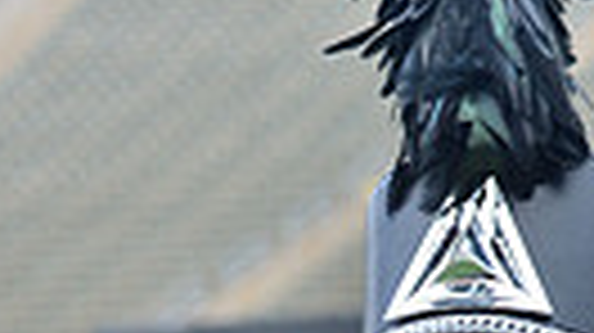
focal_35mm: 340
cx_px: 254
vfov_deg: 3.5
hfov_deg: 6.4
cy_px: 882
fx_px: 5351
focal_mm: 95
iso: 200
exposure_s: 1/400
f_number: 5.6
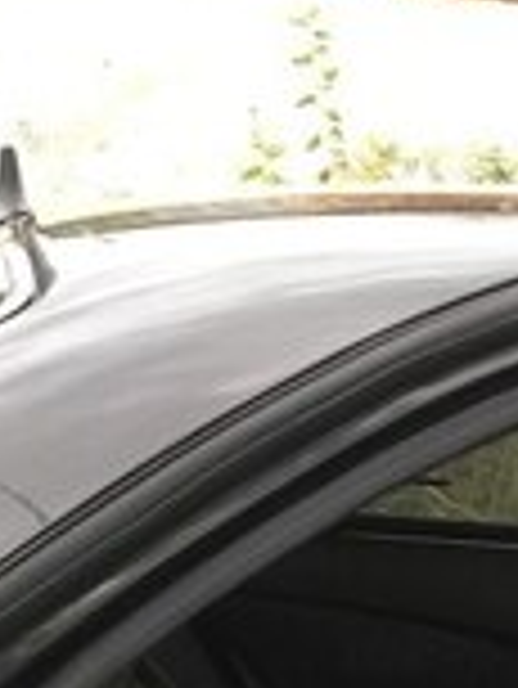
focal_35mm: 94
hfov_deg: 14.6
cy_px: 1021
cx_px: 797
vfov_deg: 18.5
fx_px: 1873
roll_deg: -7.7
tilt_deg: -26.2
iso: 125
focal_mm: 4.15
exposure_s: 1/33
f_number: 2.2
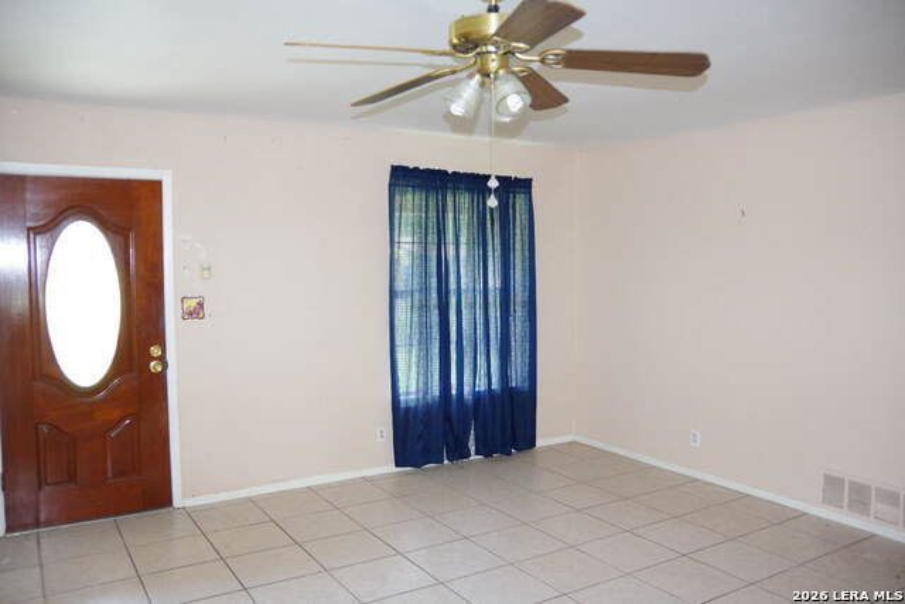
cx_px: 452
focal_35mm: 27
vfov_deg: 48.0
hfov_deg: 67.4
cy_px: 302
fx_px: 679
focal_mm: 18
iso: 1600
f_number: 3.5
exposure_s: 1/60
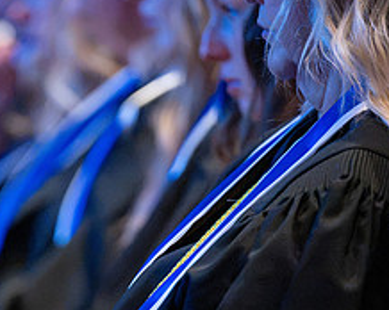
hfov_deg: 3.9
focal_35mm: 500
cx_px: 77
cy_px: 304
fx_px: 5751
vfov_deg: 3.1
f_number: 2.8
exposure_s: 1/125
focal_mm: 200
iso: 6400
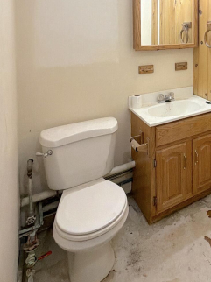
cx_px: 213
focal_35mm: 29
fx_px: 236
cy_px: 42
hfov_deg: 41.6
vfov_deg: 55.5
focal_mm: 2.22
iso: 200
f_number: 2.2
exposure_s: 1/120
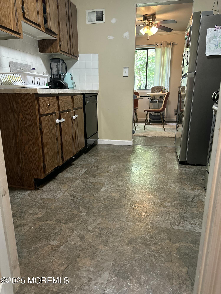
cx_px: 110
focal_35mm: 24
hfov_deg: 56.8
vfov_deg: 71.6
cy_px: 147
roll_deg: +0.7
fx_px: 204
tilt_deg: -14.6
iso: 320
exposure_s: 1/60
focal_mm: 6.86
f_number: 1.78
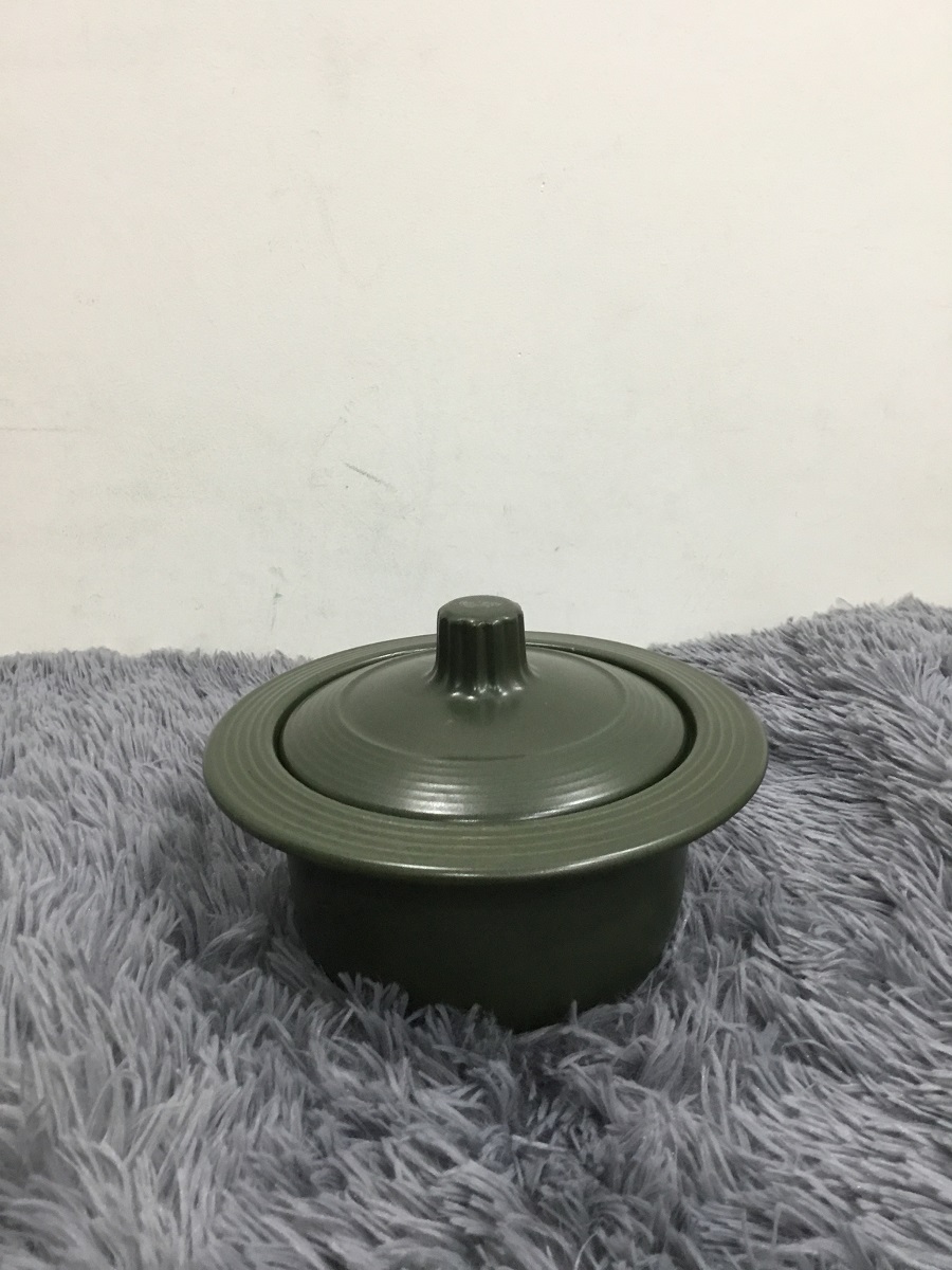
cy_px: 635
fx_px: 1137
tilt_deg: -20.0
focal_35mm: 31
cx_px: 476
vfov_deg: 58.4
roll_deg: +0.0
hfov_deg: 45.4
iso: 125
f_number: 2.4
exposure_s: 1/33
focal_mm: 3.3
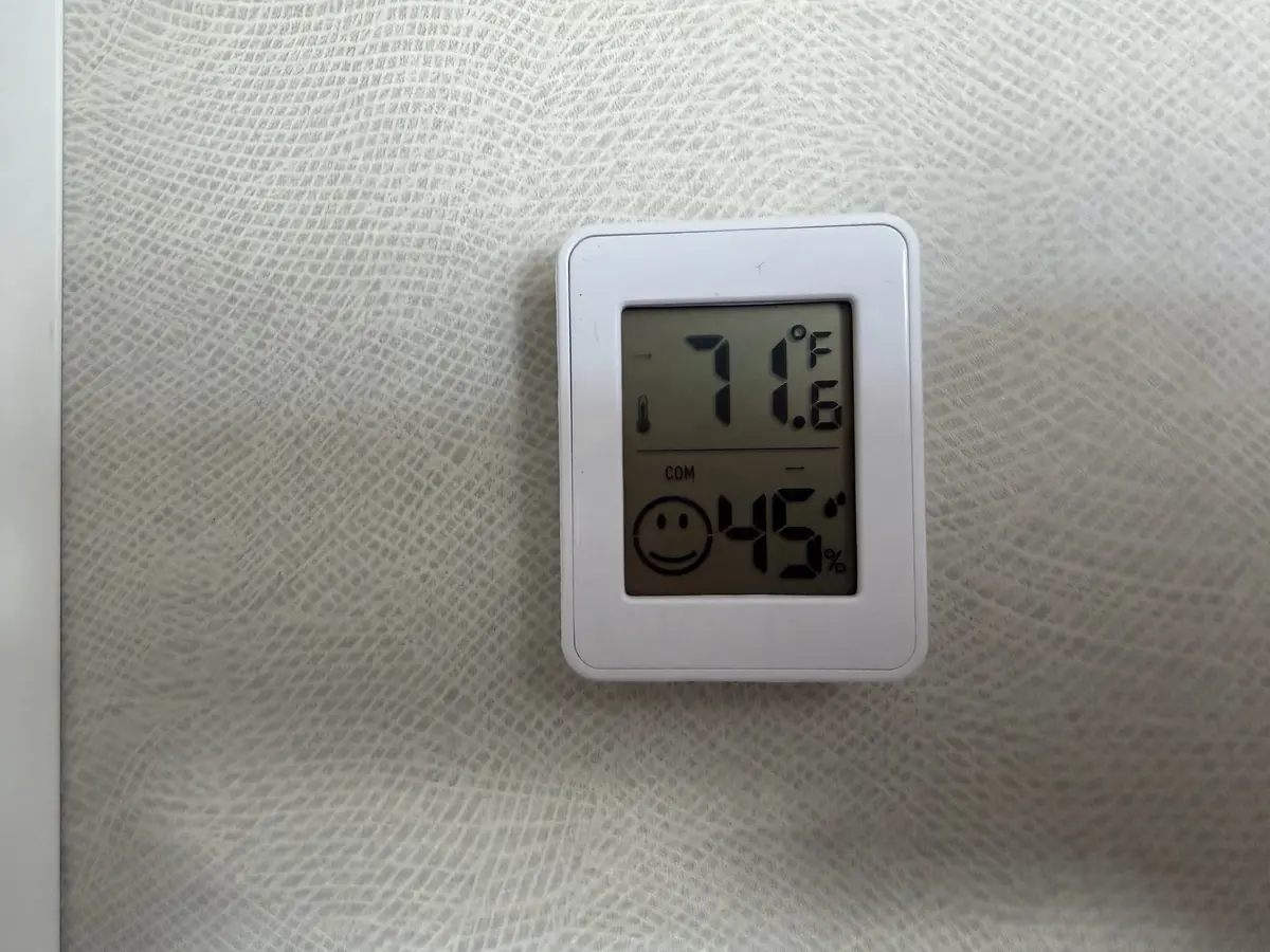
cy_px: 476
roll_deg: +1.0
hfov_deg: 71.6
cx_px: 635
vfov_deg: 56.8
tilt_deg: +0.5
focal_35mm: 24
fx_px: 881
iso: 320
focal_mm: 2.22
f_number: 2.2
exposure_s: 1/117
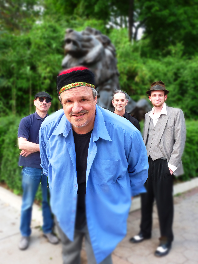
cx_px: 99
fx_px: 214
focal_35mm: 28
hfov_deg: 49.7
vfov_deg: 63.4
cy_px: 132
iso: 200
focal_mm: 4.9
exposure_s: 1/10
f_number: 7.1
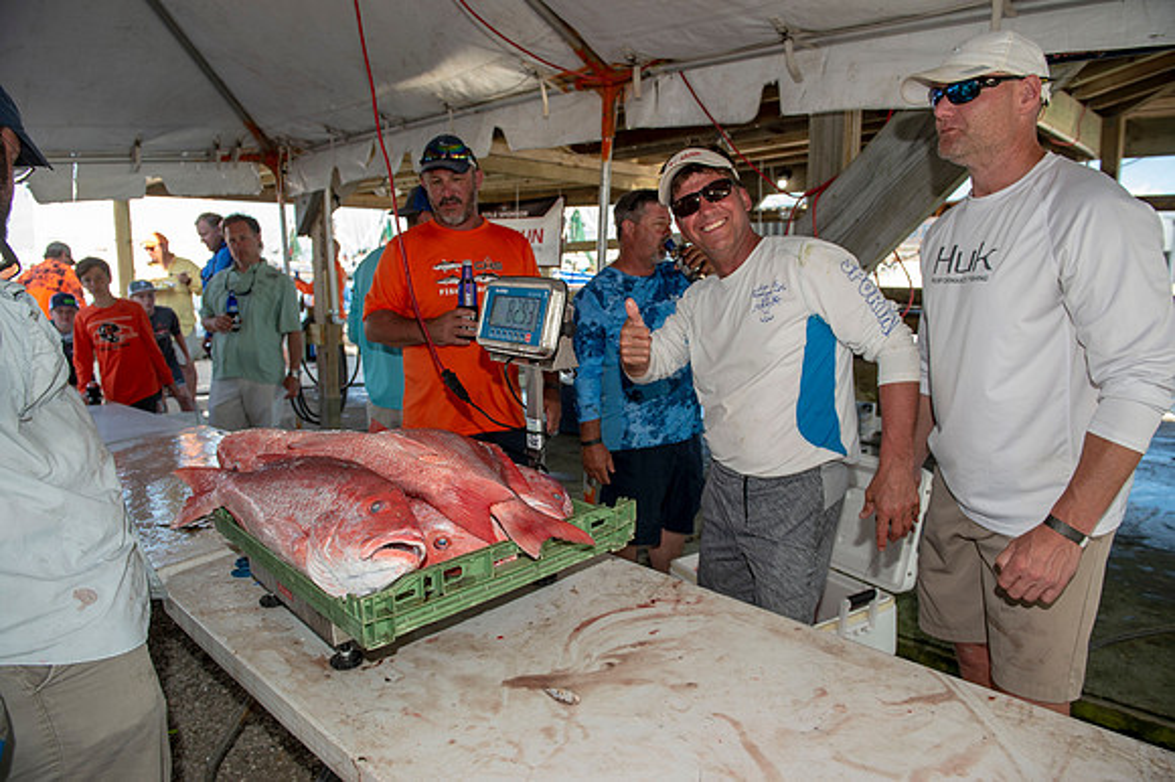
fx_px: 783
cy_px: 391
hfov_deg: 73.8
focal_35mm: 24
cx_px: 588
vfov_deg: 53.1
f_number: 5
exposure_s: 1/100
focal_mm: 24
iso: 100
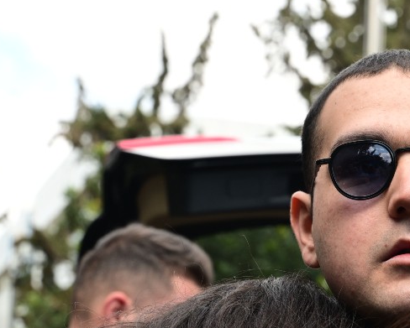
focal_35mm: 137
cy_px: 320
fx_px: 1663
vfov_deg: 11.2
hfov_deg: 13.9
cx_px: 382
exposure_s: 1/640
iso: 640
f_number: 6.3
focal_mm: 54
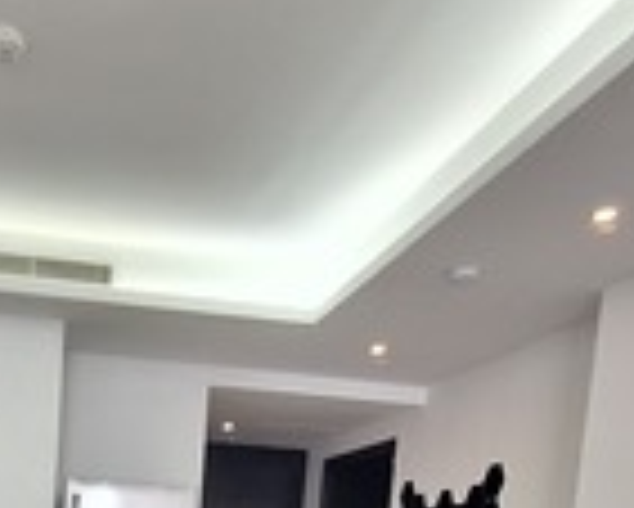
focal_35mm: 41
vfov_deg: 29.6
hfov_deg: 42.8
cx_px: 128
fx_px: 770
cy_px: 654
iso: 160
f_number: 2.2
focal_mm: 1.74
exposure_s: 1/50
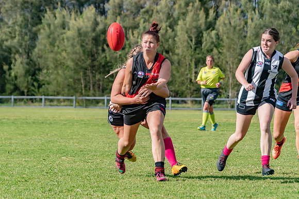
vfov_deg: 5.4
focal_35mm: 256
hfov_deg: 8.1
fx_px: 2123
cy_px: 102
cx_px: 135
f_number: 6.3
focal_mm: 155
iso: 800
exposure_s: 1/3200
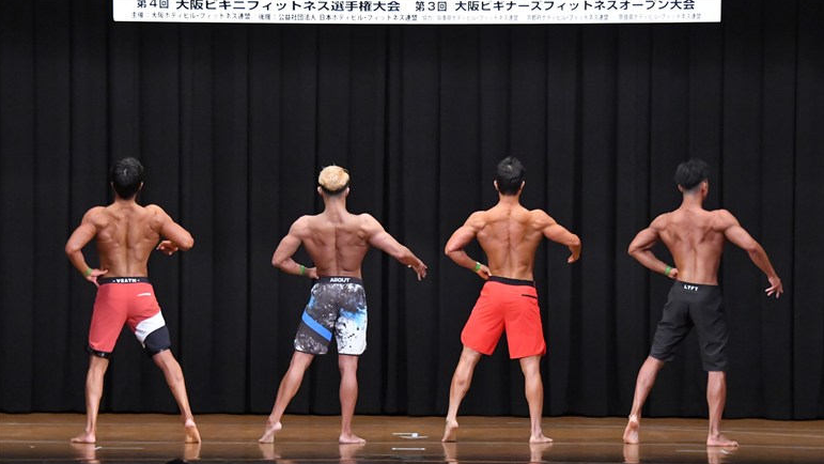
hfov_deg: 15.1
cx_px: 411
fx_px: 3103
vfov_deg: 8.5
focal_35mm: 142
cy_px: 270
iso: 8000
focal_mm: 90
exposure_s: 1/400
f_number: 5.6
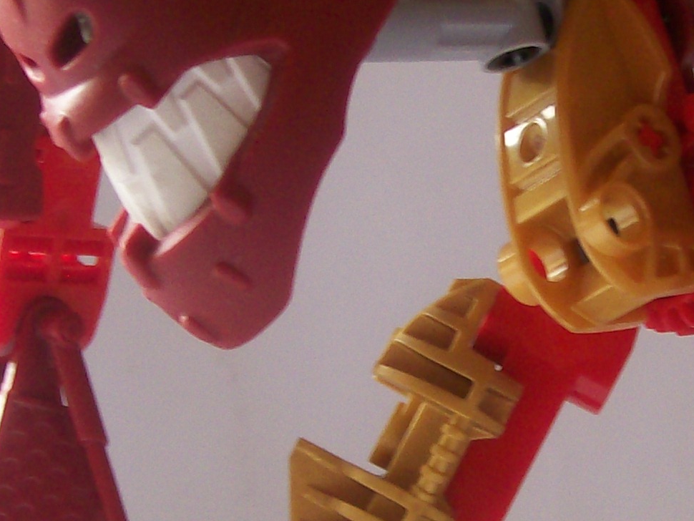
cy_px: 395
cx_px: 554
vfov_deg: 13.0
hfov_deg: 17.1
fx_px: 2286
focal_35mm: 114
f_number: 2.7
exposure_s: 1/32
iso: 85
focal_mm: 6
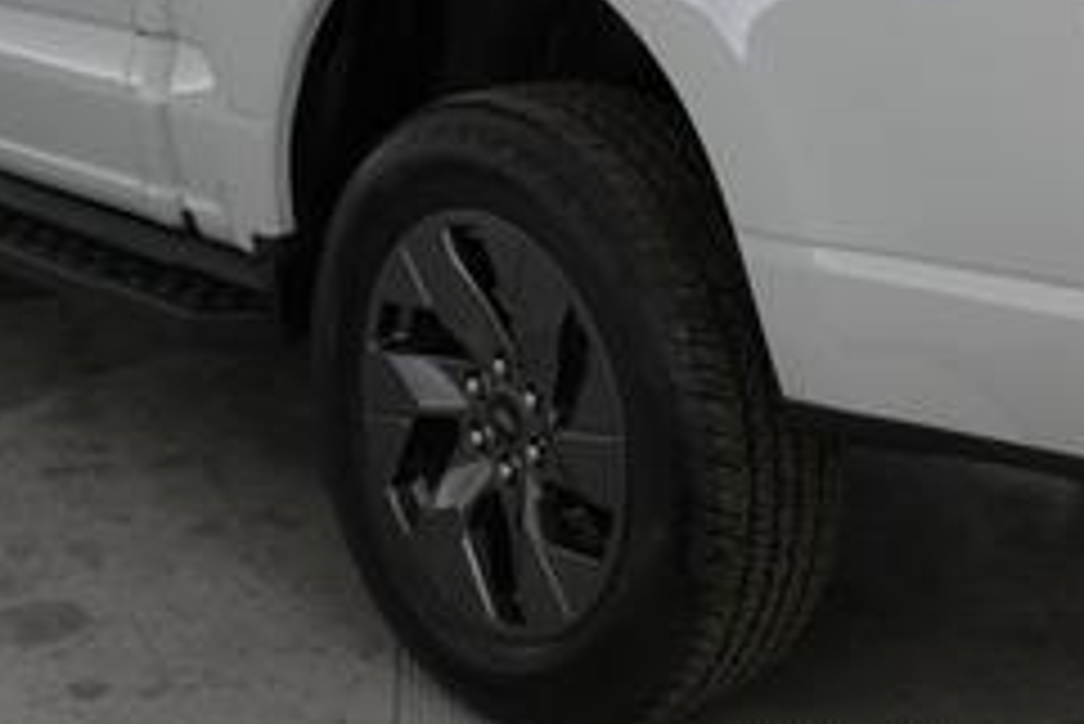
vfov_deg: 19.3
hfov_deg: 29.1
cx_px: 670
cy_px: 22
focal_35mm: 69
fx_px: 2079
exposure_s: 1/60
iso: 400
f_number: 2.8
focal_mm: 26
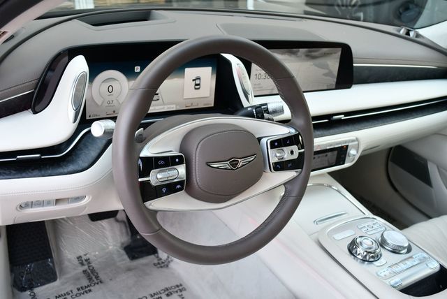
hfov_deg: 53.1
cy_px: 150
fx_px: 447
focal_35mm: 36
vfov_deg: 36.9
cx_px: 224
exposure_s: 1/250
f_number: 3.5
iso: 400
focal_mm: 18
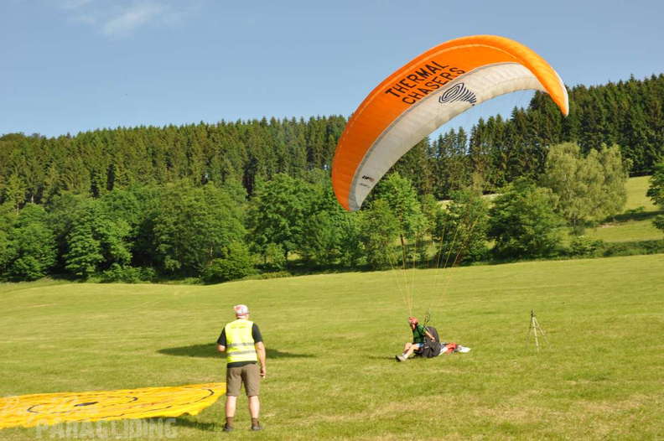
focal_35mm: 42
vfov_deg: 31.8
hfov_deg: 46.4
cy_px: 220
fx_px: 774
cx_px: 332
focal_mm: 28
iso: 200
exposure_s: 1/125
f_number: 13
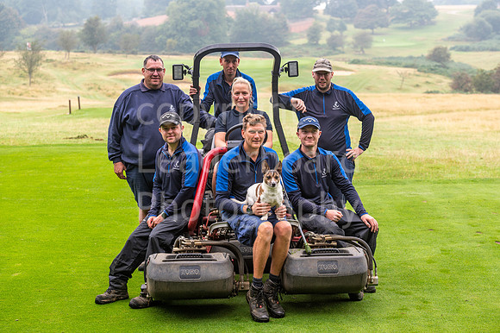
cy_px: 170
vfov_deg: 16.2
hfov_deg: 24.2
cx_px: 258
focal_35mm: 84
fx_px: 1167
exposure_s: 1/125
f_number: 5.6
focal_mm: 78
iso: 200
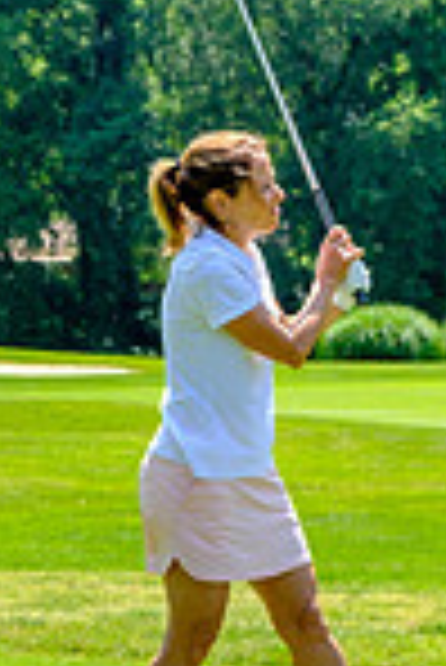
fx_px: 4116
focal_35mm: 222
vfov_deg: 9.3
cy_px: 374
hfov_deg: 6.2
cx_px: 329
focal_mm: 48.4
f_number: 6.4
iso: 200
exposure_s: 1/250
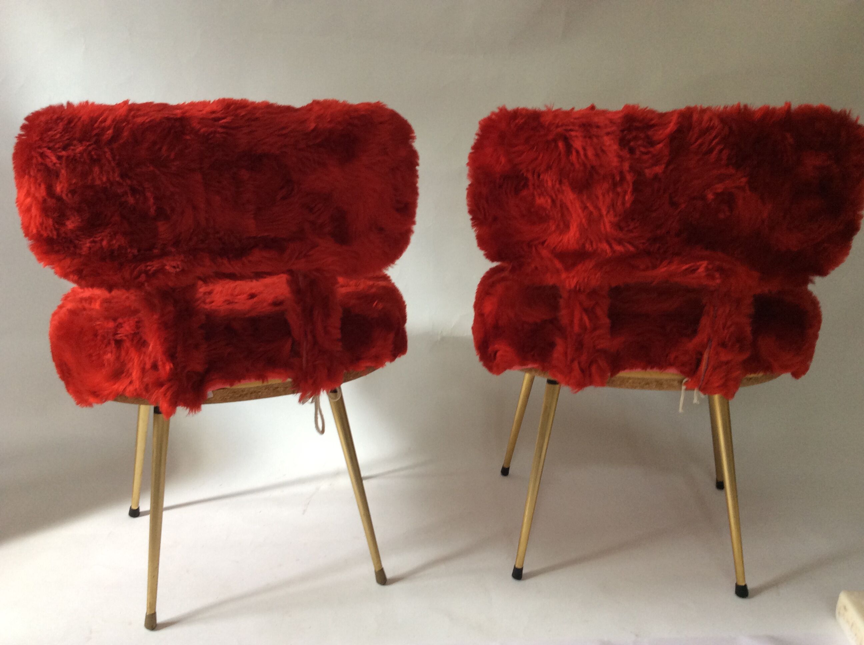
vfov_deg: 44.1
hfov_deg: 56.9
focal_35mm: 32
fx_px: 798
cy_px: 322
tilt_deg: -18.8
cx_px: 432
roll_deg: +2.1
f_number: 2.4
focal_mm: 3.3
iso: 64
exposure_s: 1/25
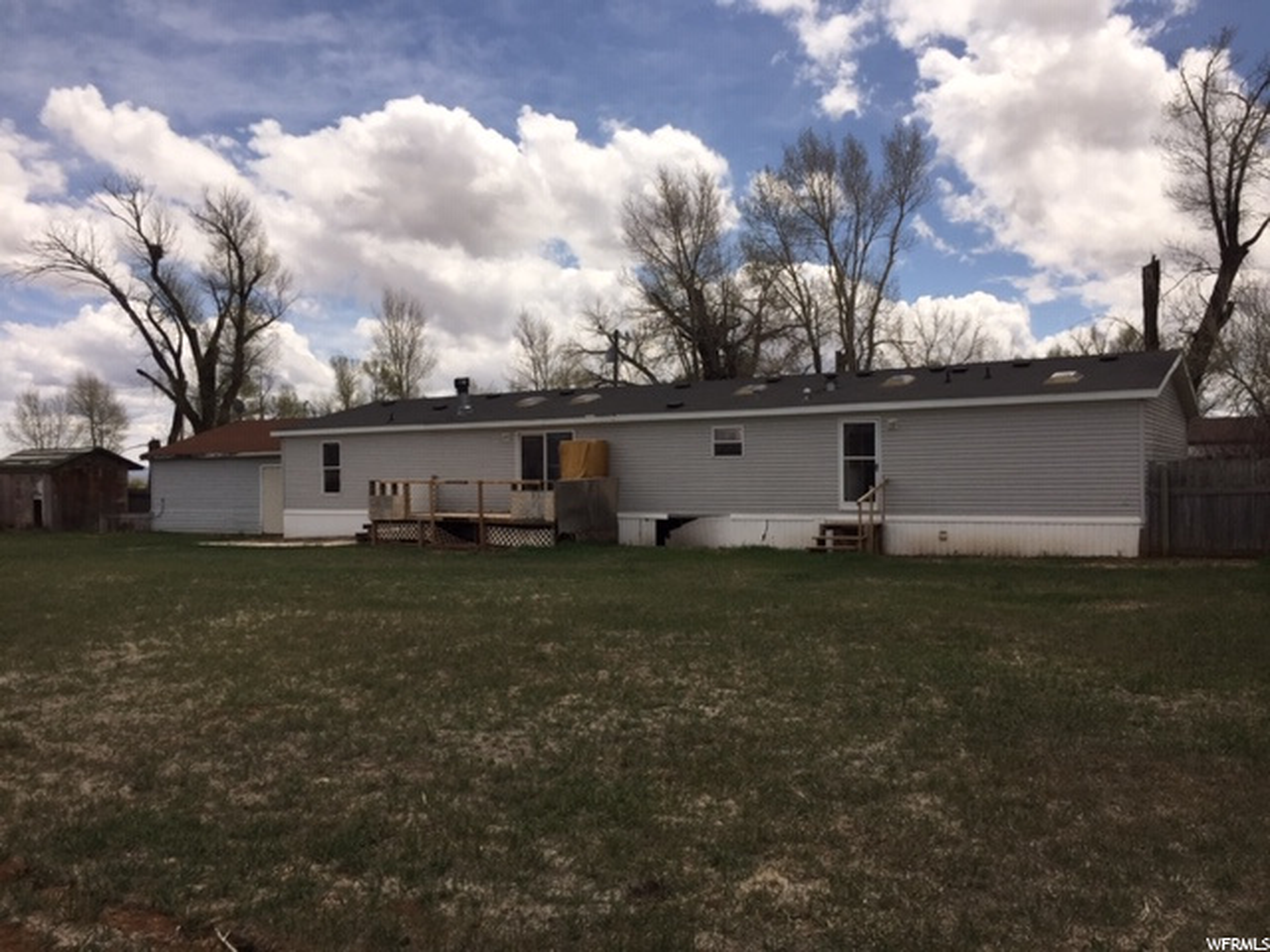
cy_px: 476
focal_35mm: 29
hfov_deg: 61.7
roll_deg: +1.7
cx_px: 635
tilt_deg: +1.5
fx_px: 1064
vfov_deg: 48.2
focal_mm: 4.15
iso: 32
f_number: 2.2
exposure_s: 1/3968
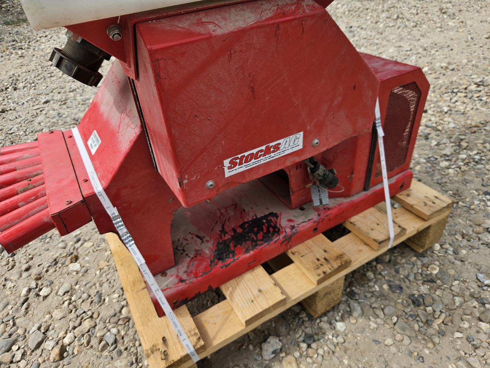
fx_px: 326
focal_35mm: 23
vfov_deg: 58.9
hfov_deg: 73.9
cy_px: 184
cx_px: 245
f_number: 1.8
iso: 25
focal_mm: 5.4
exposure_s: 1/978
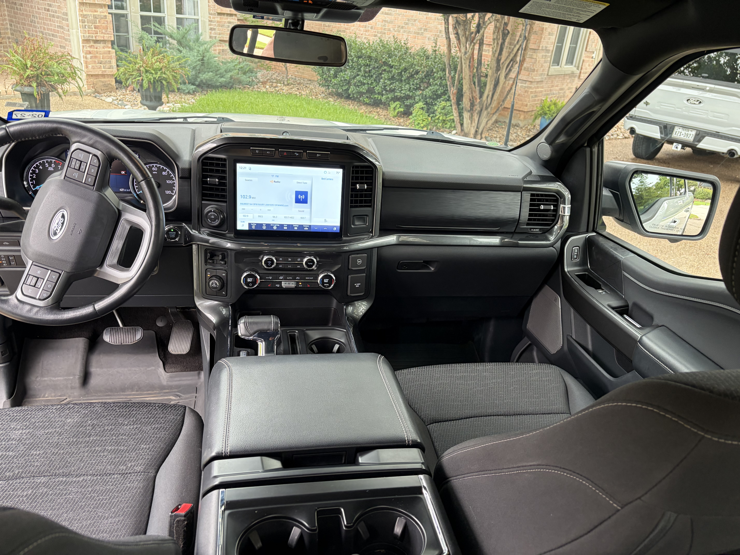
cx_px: 370
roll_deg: -6.1
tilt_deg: -22.0
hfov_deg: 67.3
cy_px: 278
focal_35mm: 26
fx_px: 556
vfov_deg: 53.1
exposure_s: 1/85
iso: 125
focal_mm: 5.96
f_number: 1.6
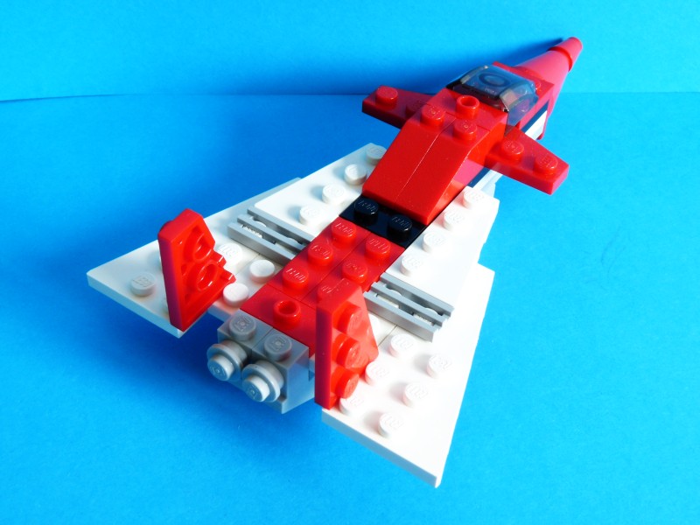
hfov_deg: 36.8
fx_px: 1052
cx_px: 350
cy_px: 262
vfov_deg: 28.0
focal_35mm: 52
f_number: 8
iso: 100
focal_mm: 9.2
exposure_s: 1/2
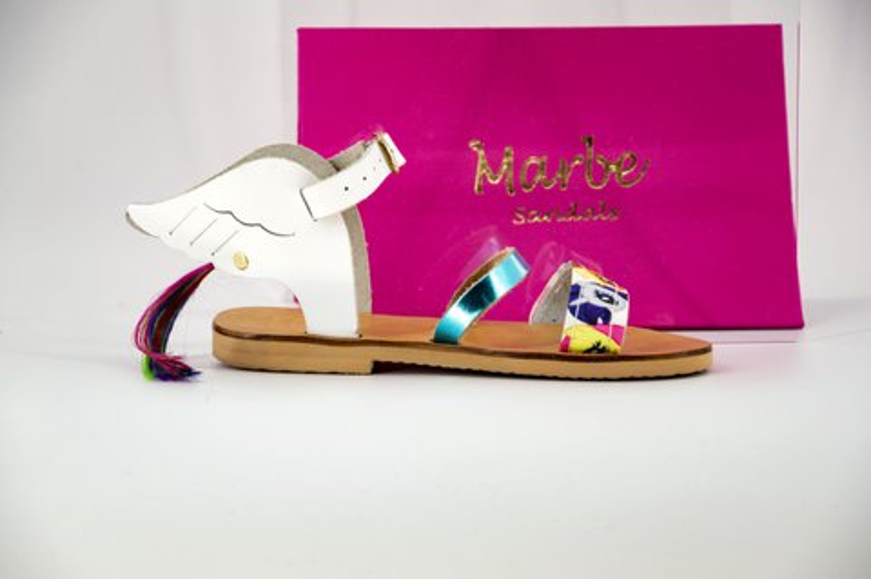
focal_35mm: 158
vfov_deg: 8.7
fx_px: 3807
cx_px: 436
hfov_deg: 13.1
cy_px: 290
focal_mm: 105
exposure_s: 1/80
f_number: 5.6
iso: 100
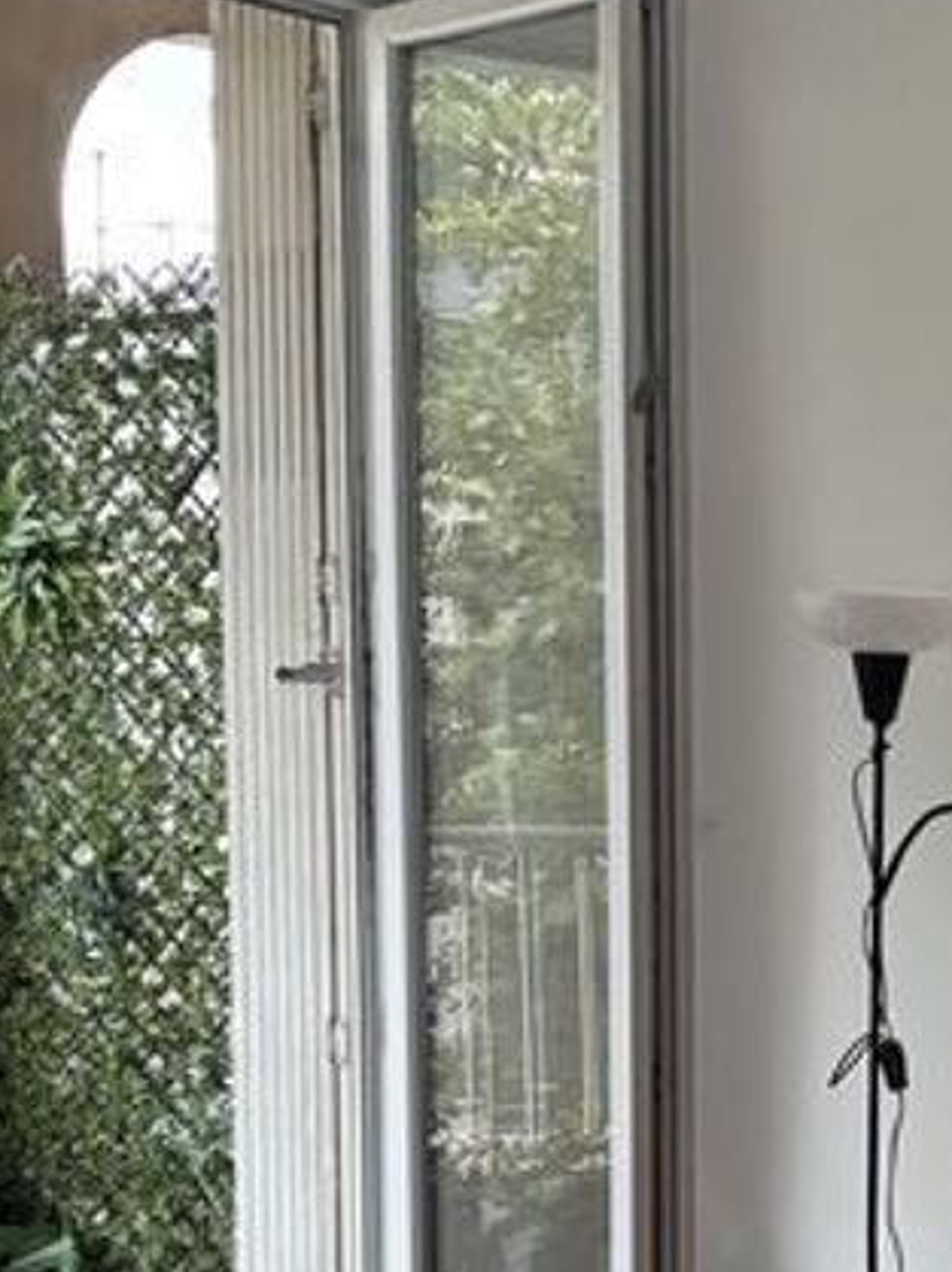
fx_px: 3047
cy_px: 1064
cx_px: 1131
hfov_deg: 17.0
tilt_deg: -6.1
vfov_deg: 23.1
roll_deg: -1.2
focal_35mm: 83
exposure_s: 1/57
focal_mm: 5.96
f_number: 1.6
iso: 500
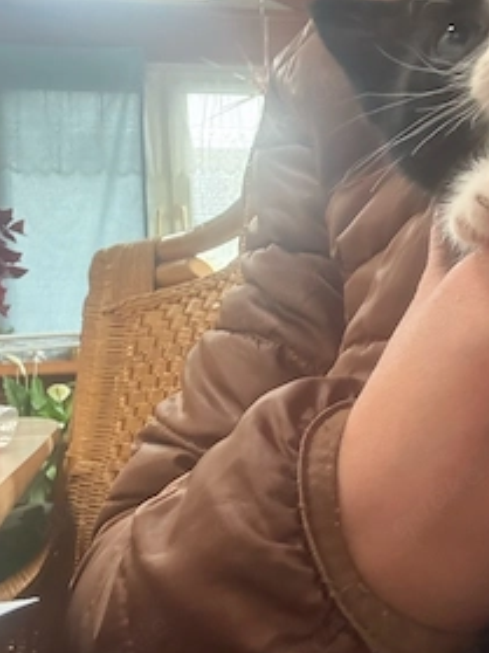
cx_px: 330
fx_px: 811
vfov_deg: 43.9
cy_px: 328
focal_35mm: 43
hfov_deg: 33.3
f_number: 1.9
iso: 320
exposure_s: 1/44
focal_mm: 2.69
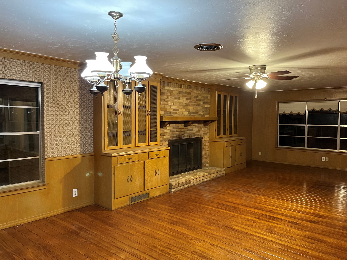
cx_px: 174
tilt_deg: -2.4
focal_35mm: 26
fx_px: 261
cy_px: 130
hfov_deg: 67.3
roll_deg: -1.2
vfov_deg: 53.1
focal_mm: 5.1
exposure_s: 1/60
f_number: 1.6
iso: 500
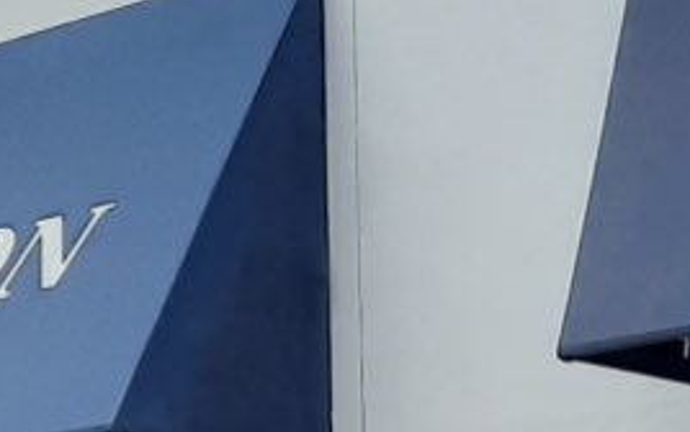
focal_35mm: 79
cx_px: -260
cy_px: 463
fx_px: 1487
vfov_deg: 16.1
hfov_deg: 22.7
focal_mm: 4.6
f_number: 2
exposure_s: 1/1094
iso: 32
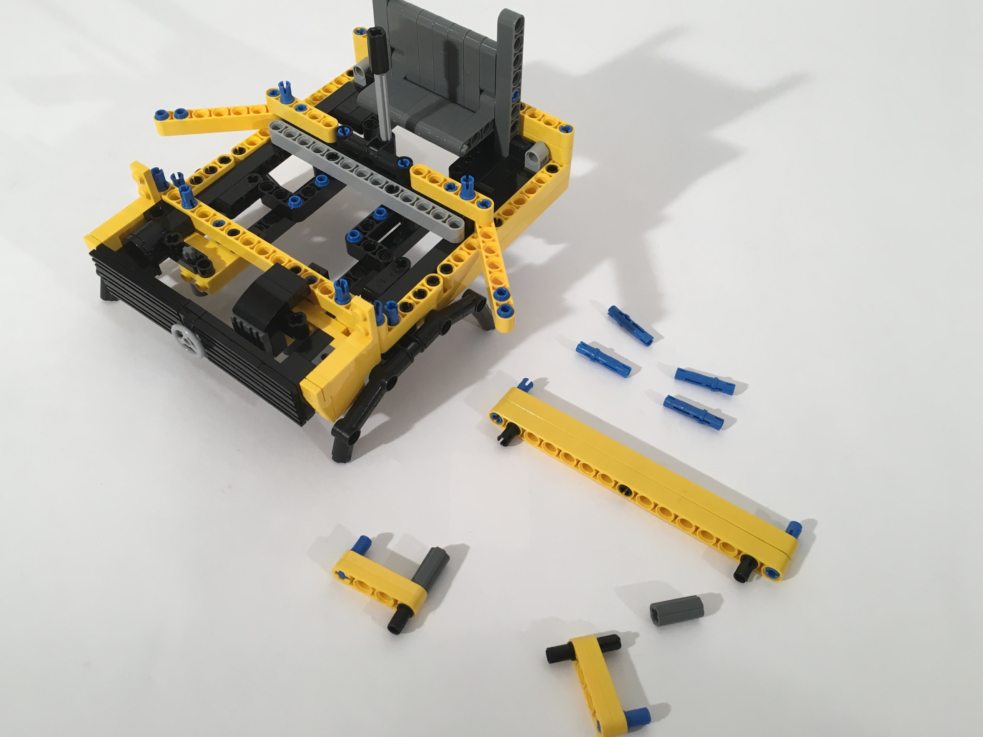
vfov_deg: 44.1
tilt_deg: -45.0
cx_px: 472
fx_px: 909
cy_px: 338
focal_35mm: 32
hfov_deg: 56.8
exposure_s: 1/40
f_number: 2.2
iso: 32
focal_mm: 4.15
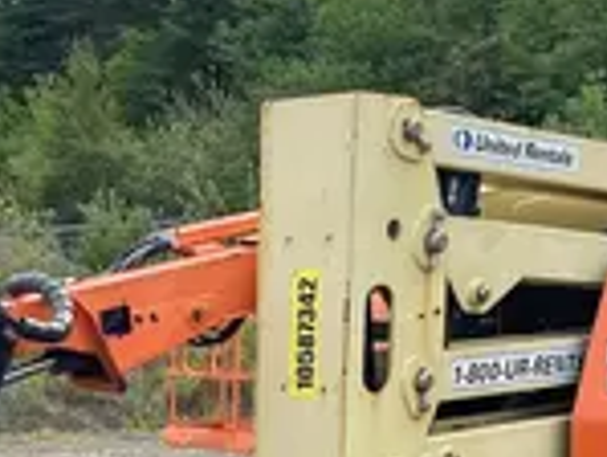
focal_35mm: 96
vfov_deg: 14.8
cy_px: 590
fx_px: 1685
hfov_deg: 20.2
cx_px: 106
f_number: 1.8
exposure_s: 1/871
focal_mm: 4.25
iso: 32
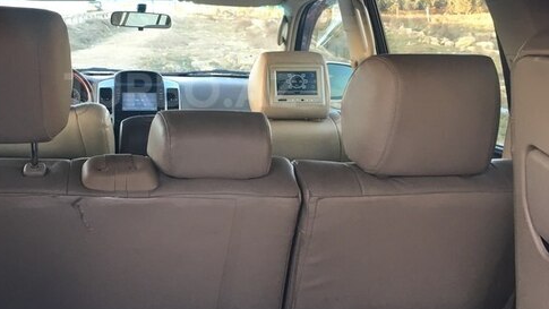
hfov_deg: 46.6
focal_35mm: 43
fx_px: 626
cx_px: 180
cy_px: 90
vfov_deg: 27.5
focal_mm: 4.15
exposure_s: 1/33
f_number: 2.2
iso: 32
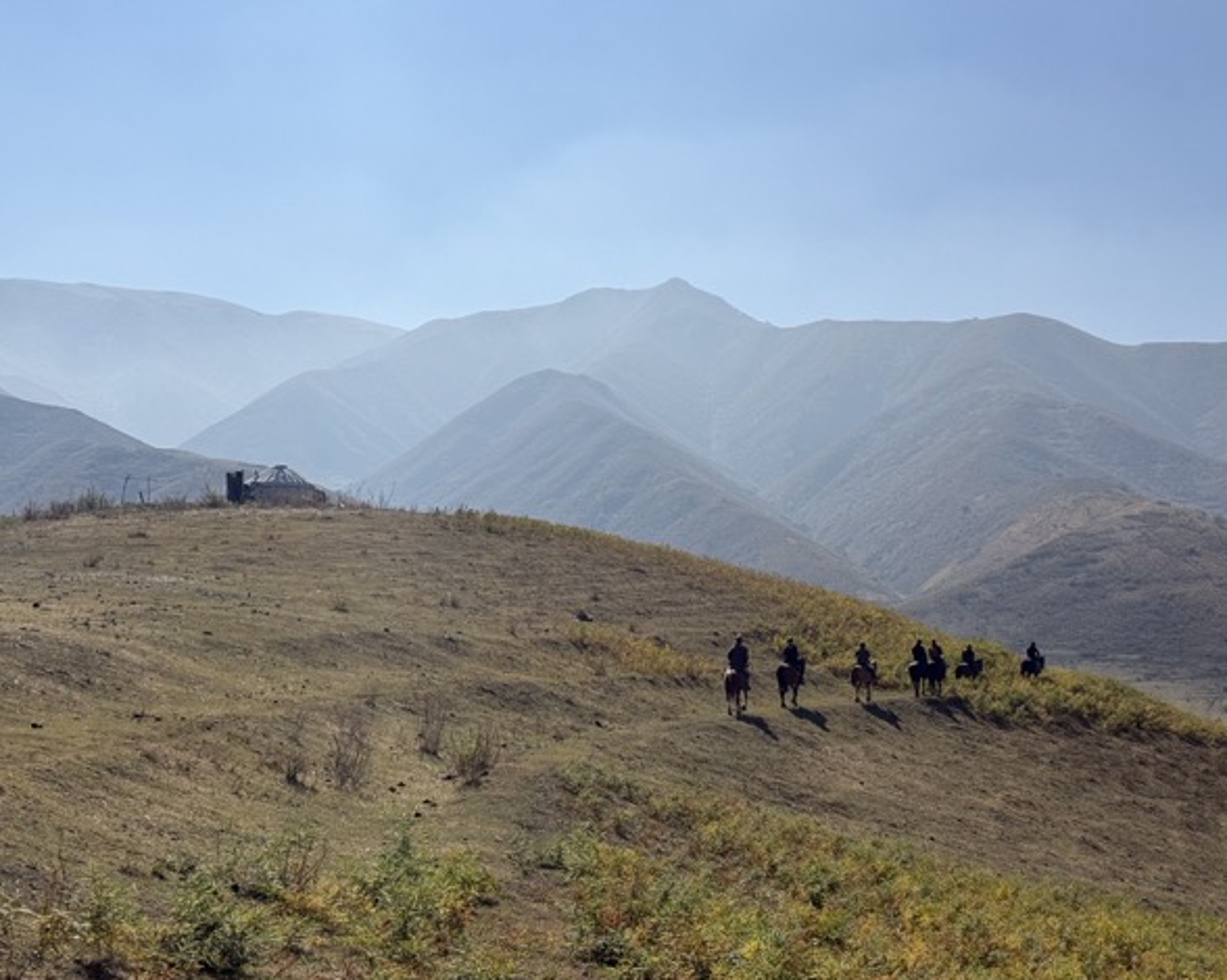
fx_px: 1851
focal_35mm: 51
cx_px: 666
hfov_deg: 36.6
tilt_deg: +7.0
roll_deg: +0.7
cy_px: 492
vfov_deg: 29.7
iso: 50
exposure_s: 1/11364
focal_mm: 6.76
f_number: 1.78
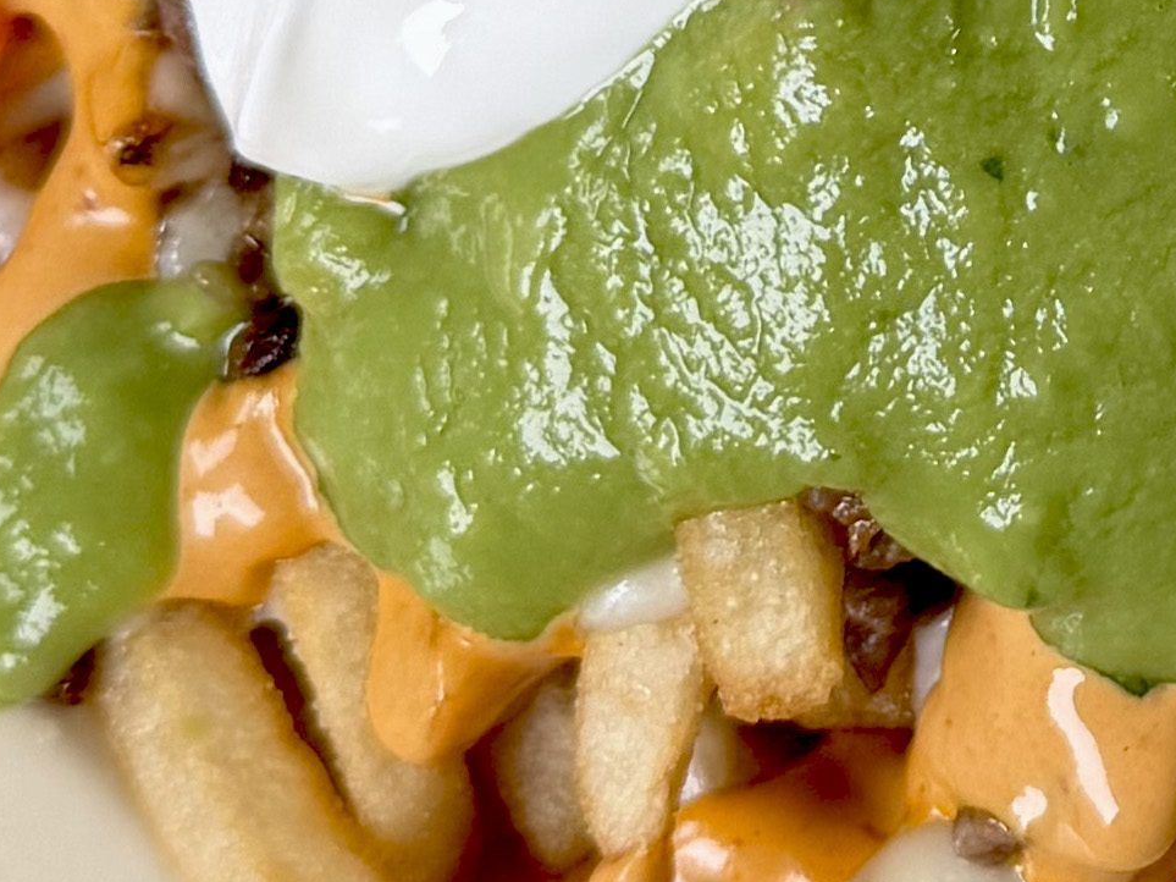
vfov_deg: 7.3
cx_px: 1401
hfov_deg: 9.7
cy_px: -474
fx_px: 6828
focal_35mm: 201
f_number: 1.78
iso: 50
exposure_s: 1/144
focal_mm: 6.76
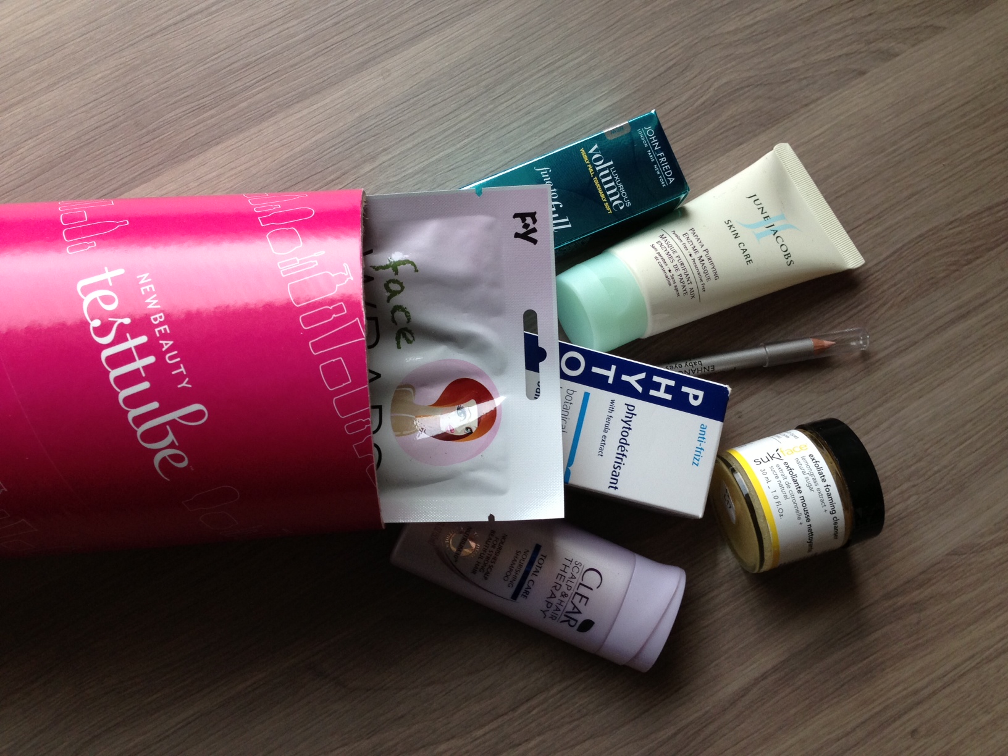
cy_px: 378
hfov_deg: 55.4
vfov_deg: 42.9
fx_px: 961
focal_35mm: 33
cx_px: 504
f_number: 2.4
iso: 100
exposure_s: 1/120
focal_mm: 4.13
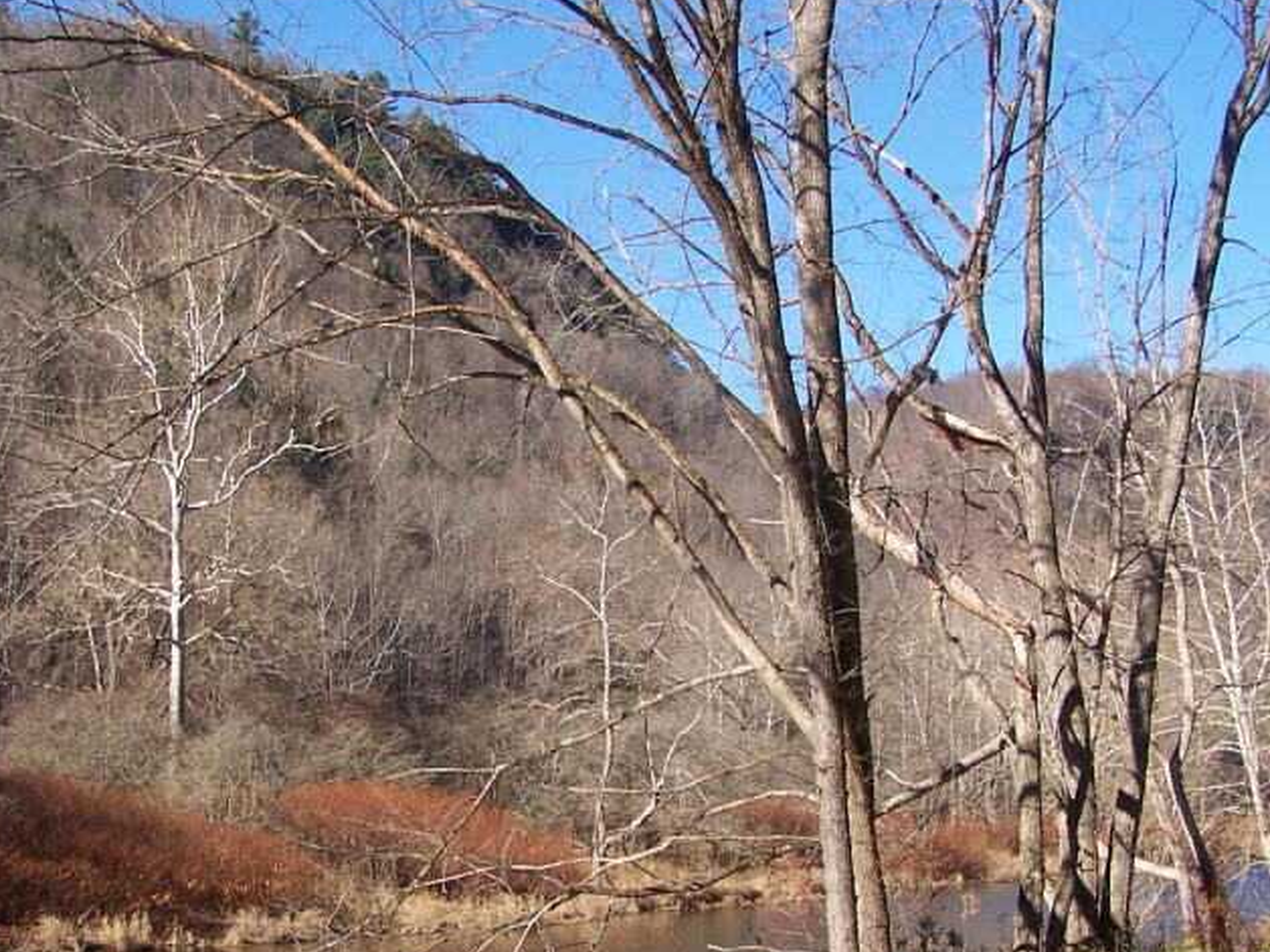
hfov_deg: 31.0
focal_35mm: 62
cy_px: 653
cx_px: 463
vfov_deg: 23.5
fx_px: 2275
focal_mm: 6.3
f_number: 4
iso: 100
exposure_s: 1/640
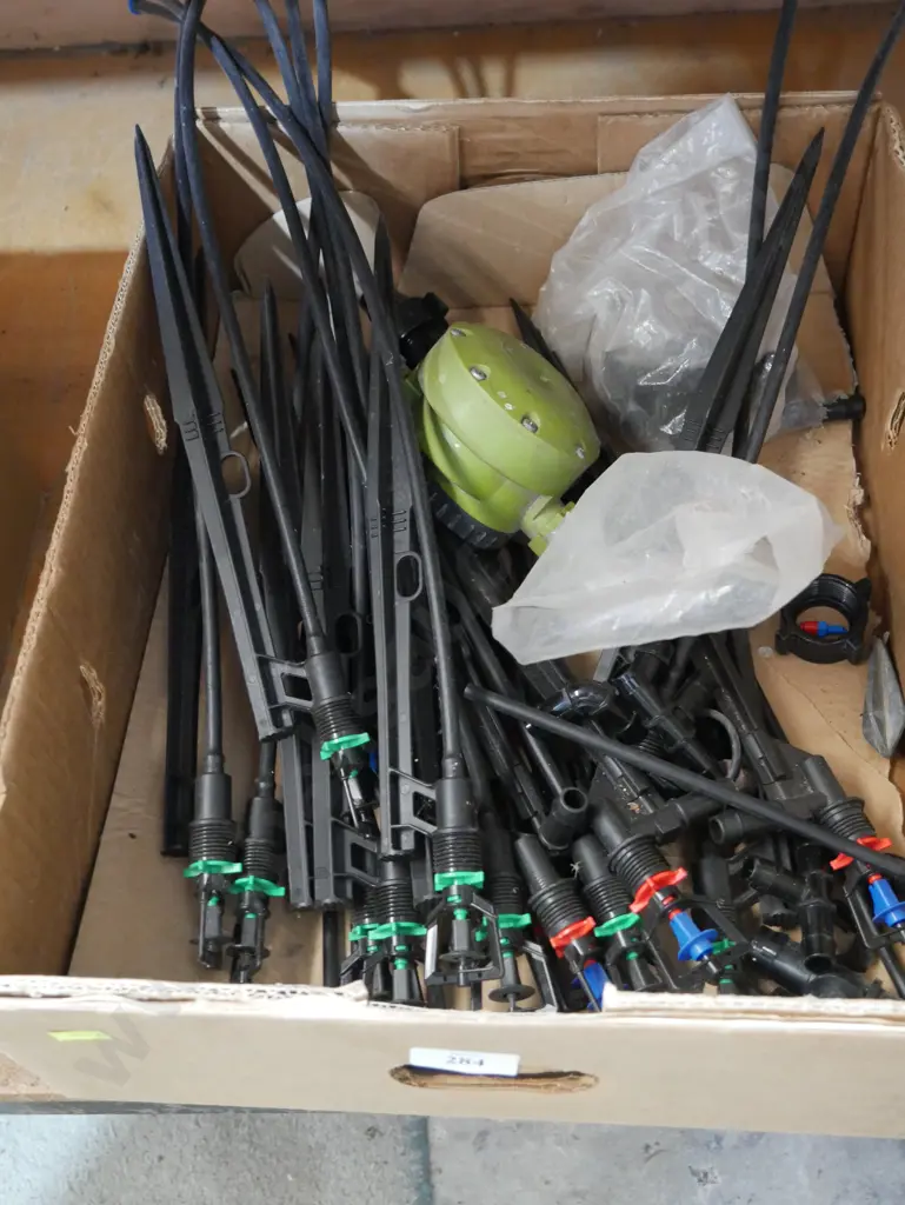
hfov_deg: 37.8
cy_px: 602
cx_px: 452
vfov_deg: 49.0
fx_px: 1324
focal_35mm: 38
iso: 3200
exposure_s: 1/25
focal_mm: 19
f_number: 4.1
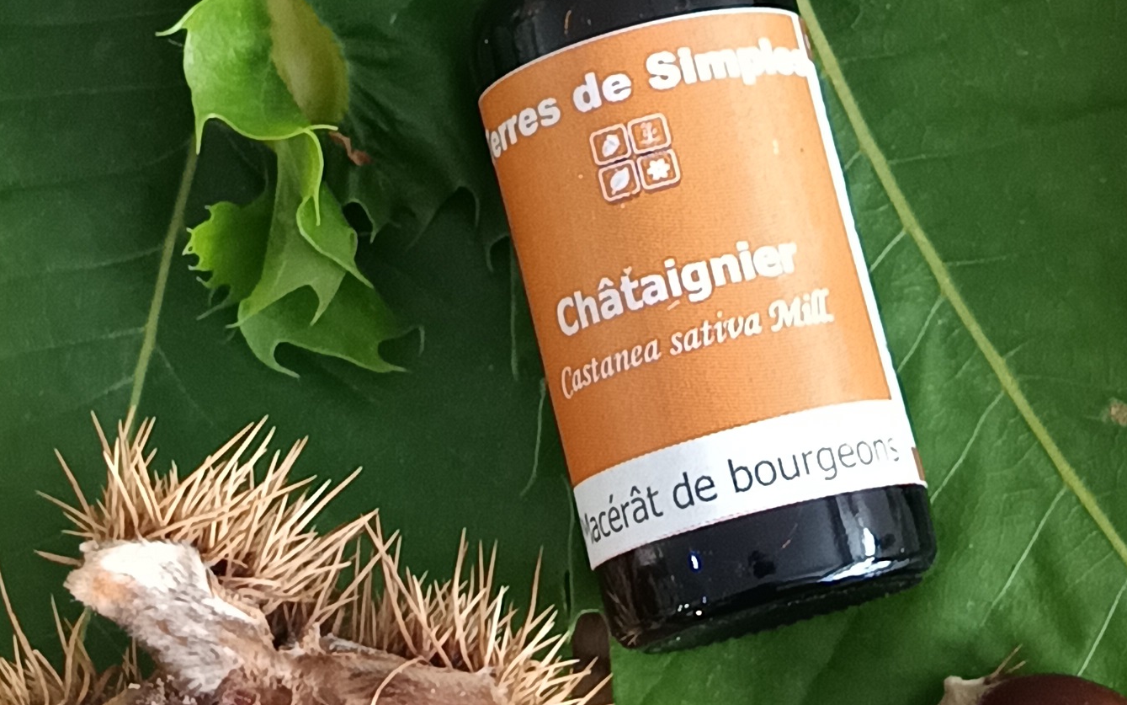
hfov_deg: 51.4
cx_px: 630
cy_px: 299
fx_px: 1167
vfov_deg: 33.5
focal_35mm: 38
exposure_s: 1/25
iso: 982
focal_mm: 5.31
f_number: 1.7
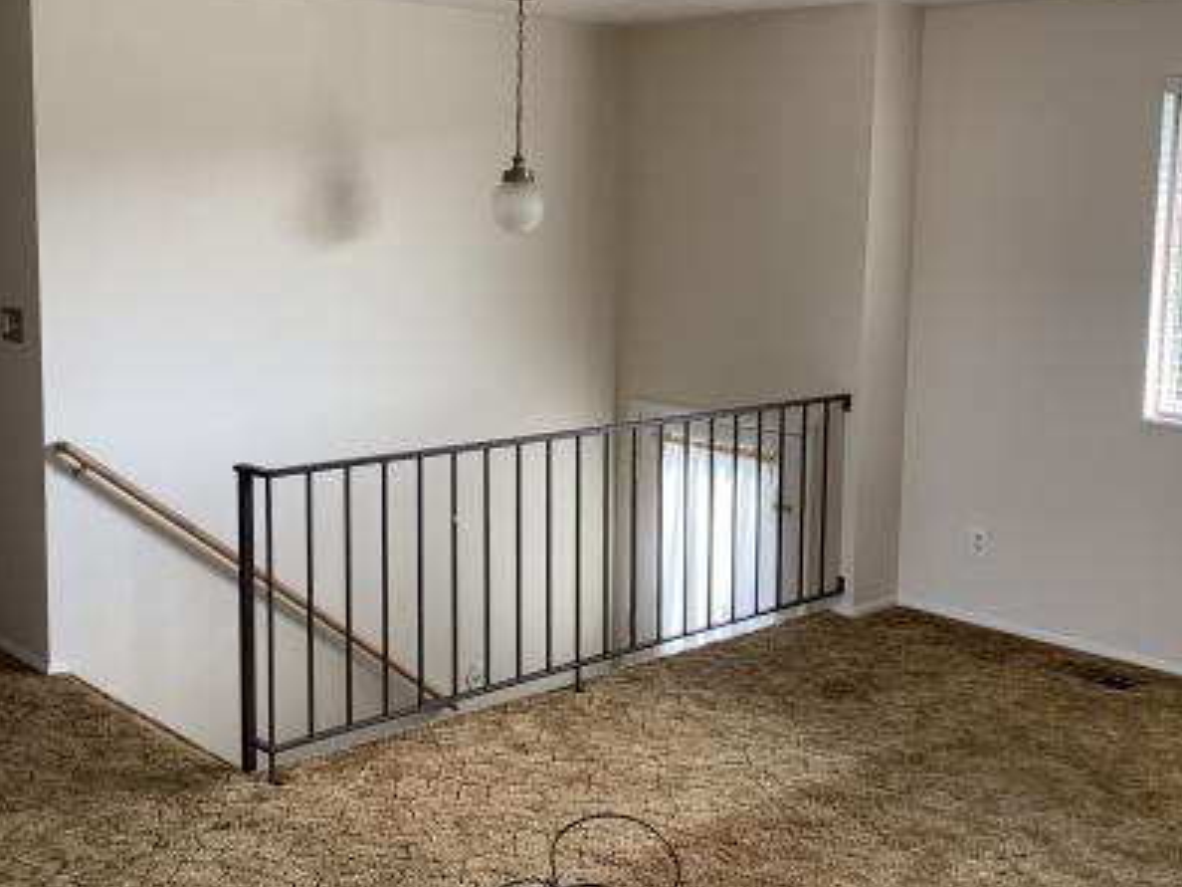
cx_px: 472
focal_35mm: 42
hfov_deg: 44.6
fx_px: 1434
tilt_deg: -7.7
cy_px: 388
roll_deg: -1.3
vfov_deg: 34.3
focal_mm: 4.25
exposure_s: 1/91
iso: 100
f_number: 1.8
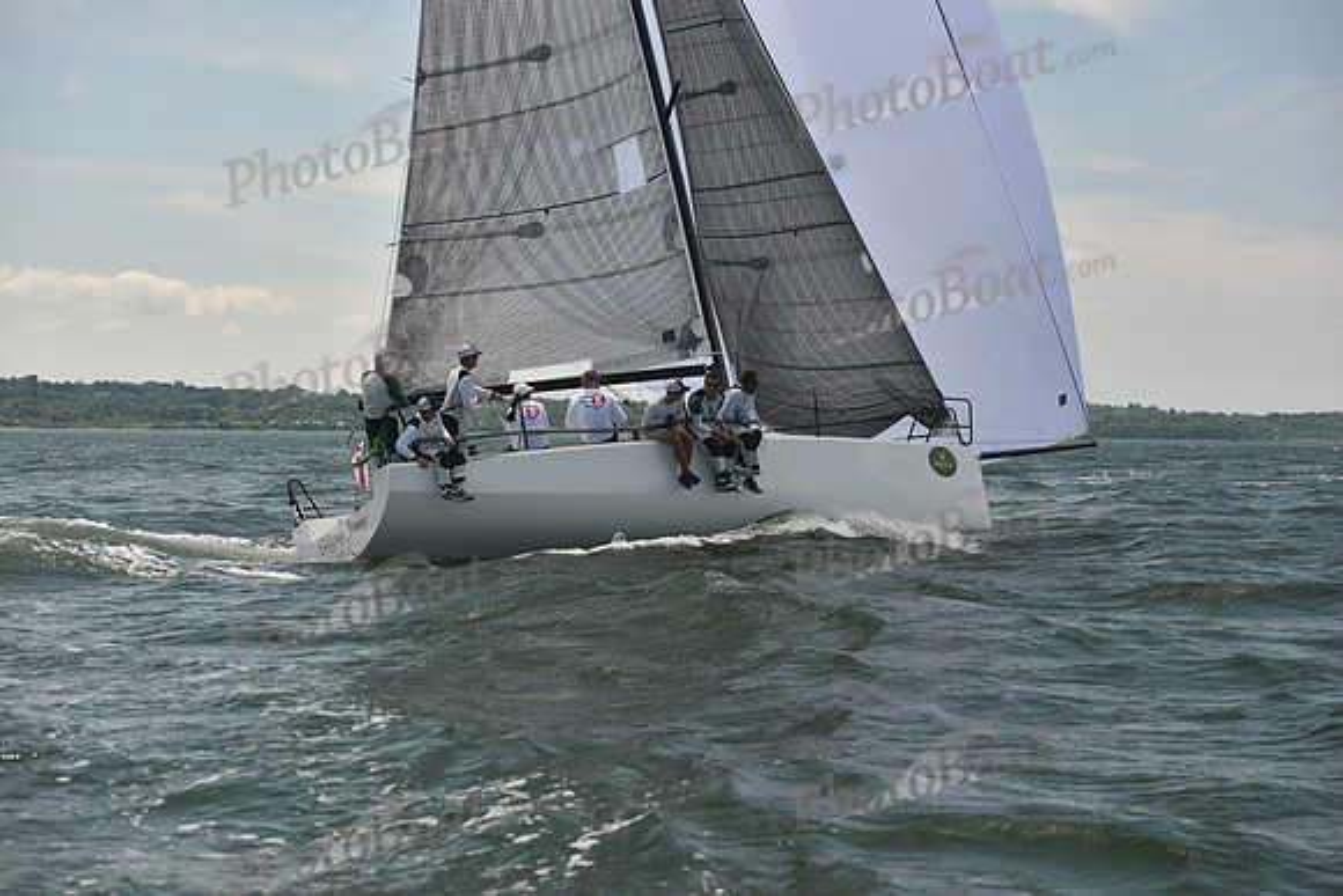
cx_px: 672
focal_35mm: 70
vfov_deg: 19.5
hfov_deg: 28.8
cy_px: 448
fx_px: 2612
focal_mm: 70
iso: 320
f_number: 5
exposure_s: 1/1250
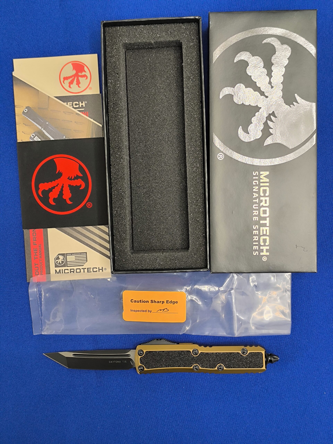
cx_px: 166
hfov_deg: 31.5
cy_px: 222
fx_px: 590
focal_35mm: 46
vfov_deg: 41.2
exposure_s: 1/100
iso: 640
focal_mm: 6.14
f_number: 1.65
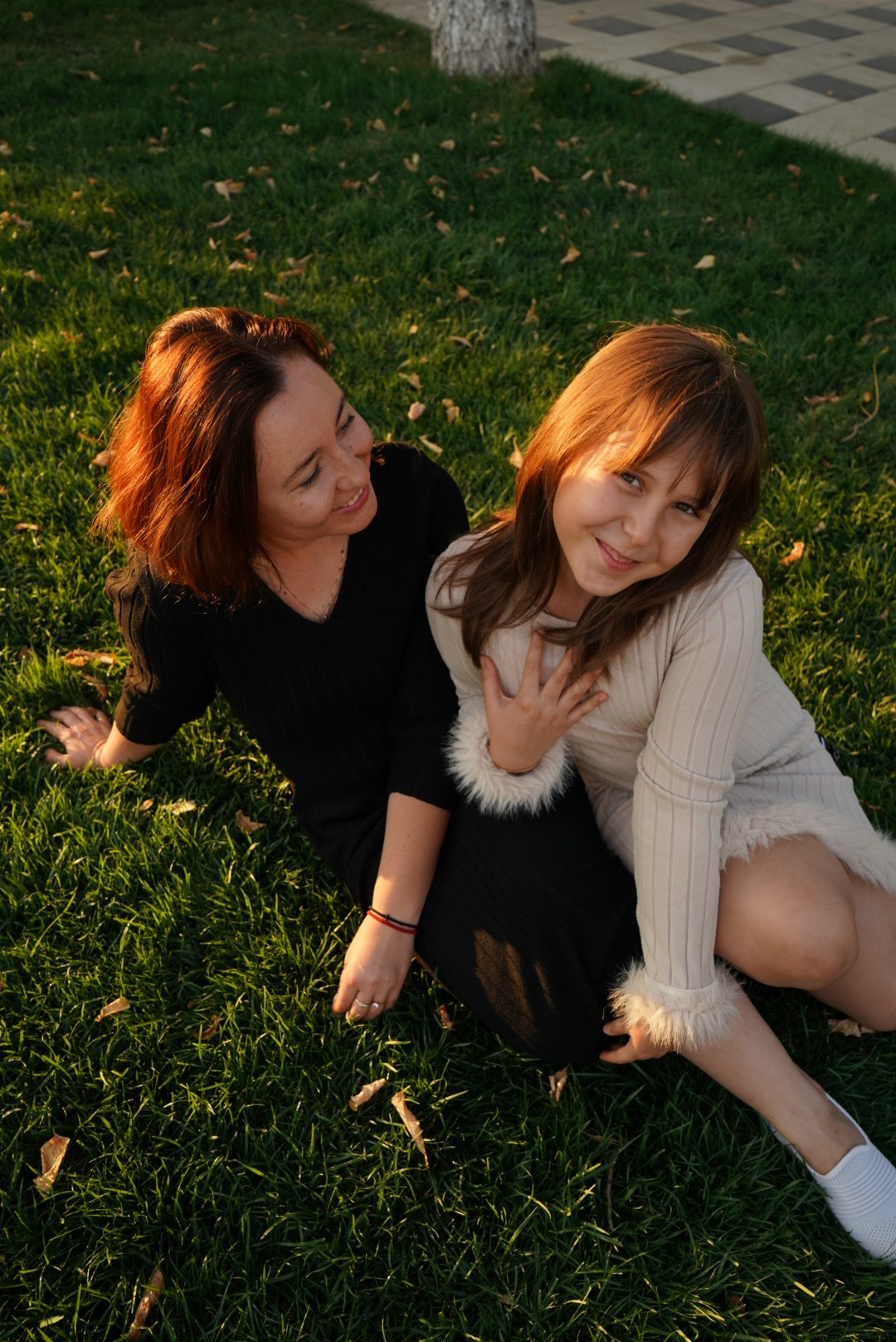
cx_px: 448
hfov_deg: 46.5
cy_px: 671
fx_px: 1043
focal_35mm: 28
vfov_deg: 65.4
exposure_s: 1/125
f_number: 5.6
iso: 160
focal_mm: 28
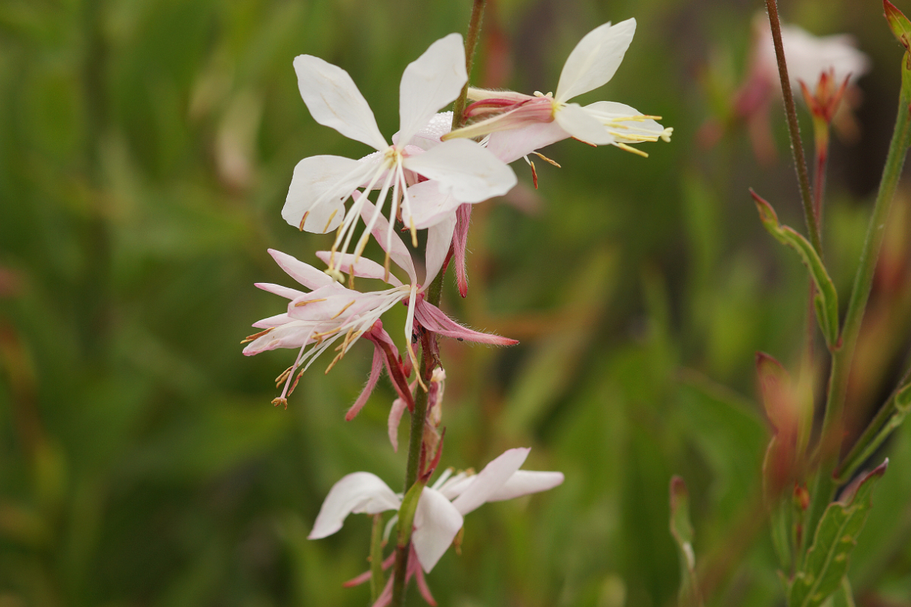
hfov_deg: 13.7
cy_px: 304
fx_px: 3796
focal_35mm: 150
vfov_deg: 9.1
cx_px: 456
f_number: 6.3
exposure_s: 1/160
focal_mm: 100
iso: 200
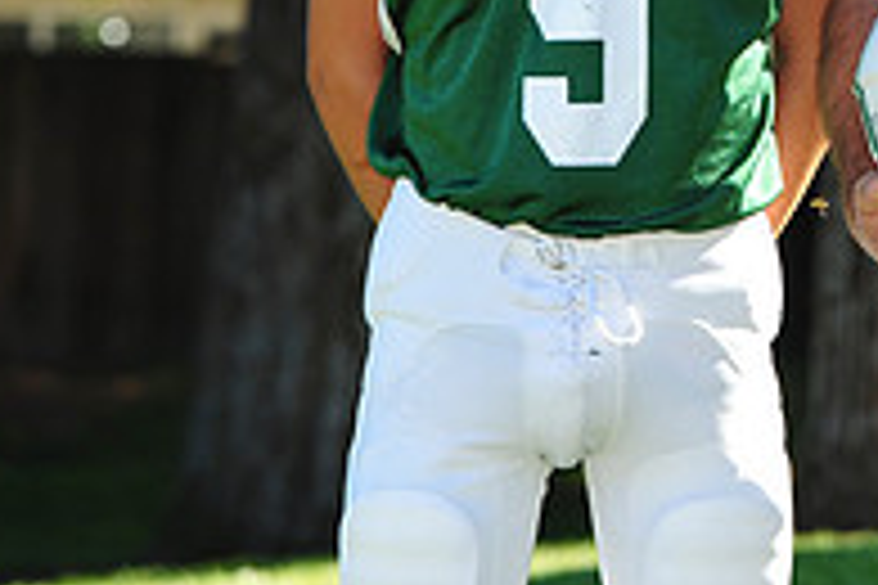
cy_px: -261
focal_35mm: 432
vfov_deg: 3.2
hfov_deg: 4.8
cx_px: 1058
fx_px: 10535
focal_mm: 145
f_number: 5.6
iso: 400
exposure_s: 1/500
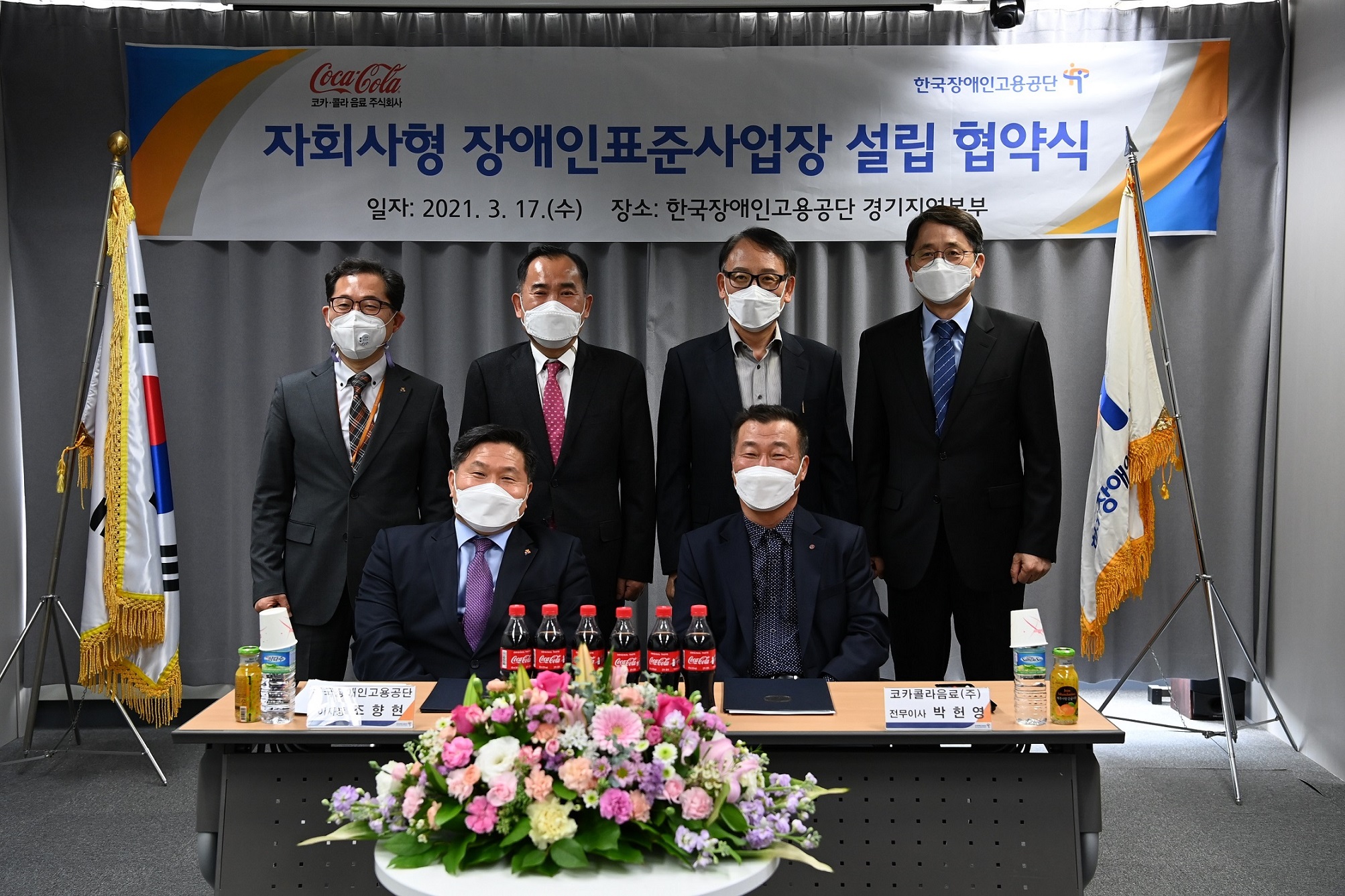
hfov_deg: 44.5
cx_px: 672
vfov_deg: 30.5
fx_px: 1644
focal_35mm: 44
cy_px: 448
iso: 1600
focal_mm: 44
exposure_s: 1/100
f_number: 5
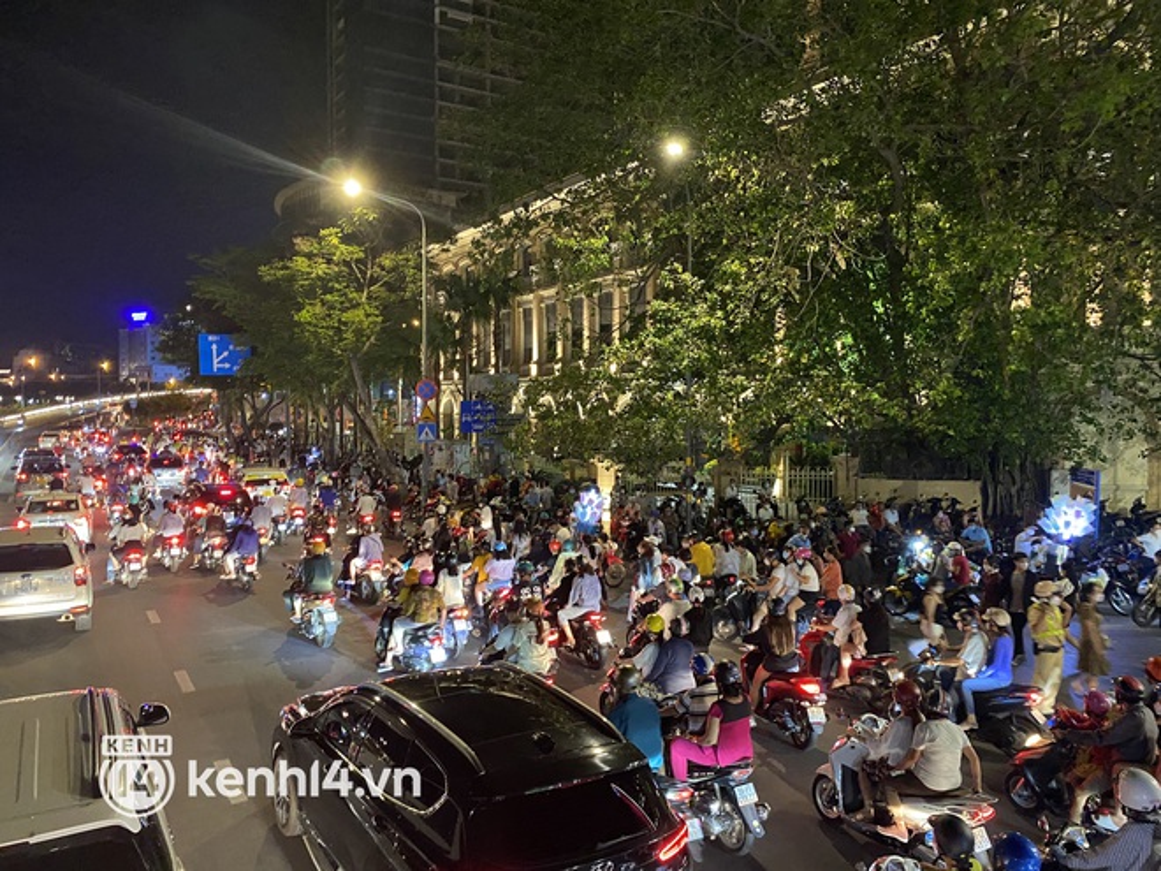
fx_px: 872
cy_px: 436
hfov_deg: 67.3
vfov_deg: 53.1
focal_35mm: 26
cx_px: 580
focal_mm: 4.25
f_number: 1.8
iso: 640
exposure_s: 1/30
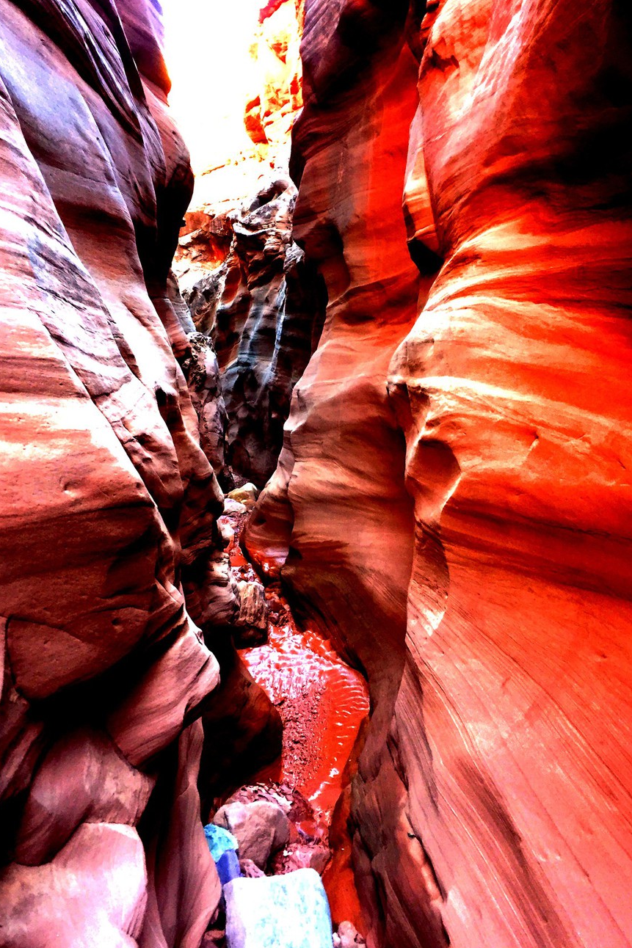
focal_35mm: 31
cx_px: 291
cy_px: 463
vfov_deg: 60.3
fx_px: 816
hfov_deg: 42.3
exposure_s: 1/30
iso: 100
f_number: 2.2
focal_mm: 4.15
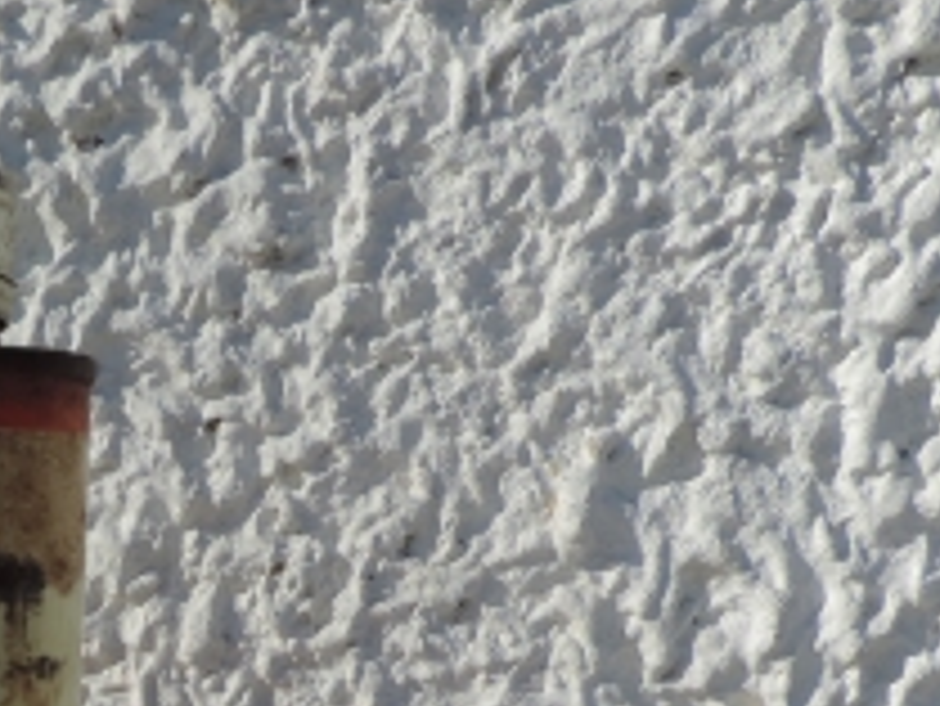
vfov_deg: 19.5
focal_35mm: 69
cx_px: -148
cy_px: 940
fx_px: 1875
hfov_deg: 25.6
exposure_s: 1/1250
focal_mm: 4.3
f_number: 3.3
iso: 80
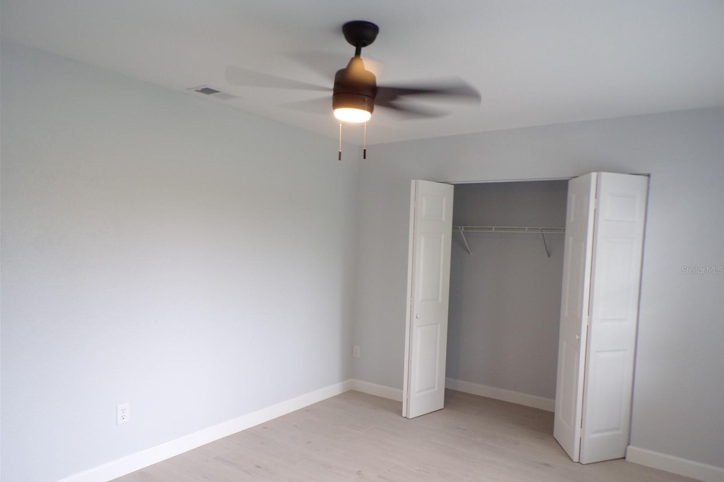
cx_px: 362
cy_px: 270
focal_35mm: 25
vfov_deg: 51.2
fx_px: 503
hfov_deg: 71.5
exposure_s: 1/34
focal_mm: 4.3
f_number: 3
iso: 100
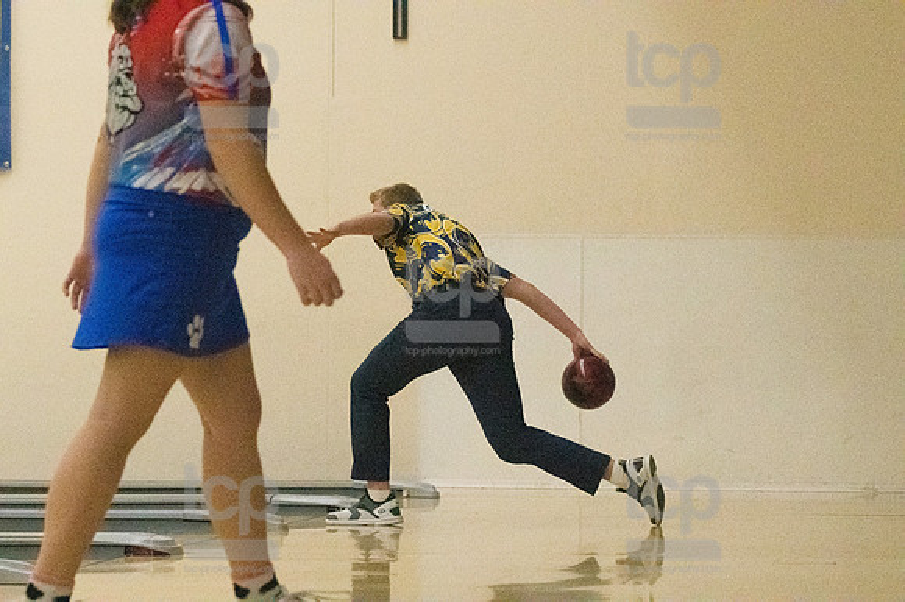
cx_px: 452
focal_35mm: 153
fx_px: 3844
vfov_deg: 9.0
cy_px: 301
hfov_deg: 13.4
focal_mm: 102
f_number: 4.5
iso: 10000
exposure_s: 1/1250
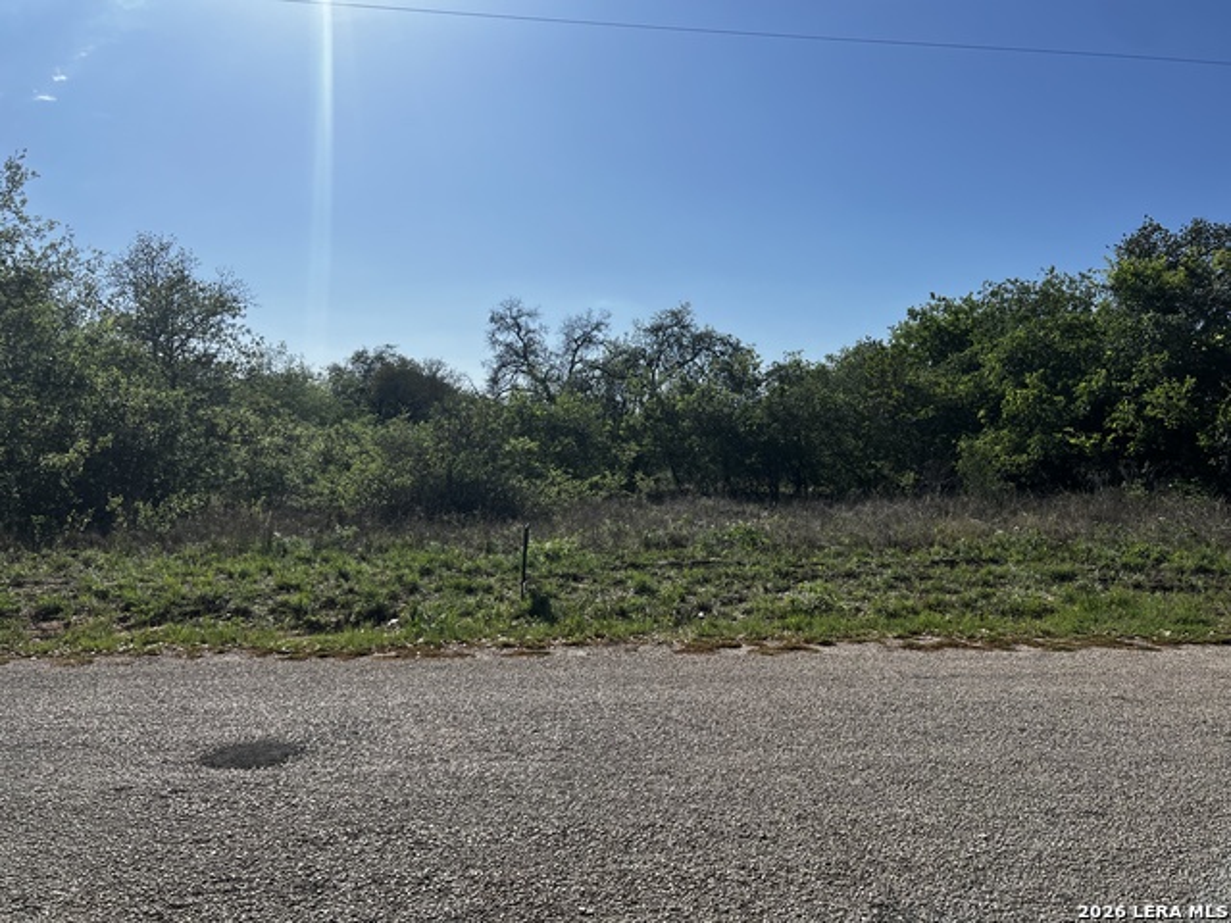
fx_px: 925
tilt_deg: -1.4
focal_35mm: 26
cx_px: 616
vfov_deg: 53.1
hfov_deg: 67.3
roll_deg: -2.4
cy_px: 462
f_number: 1.5
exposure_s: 1/8696
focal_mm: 5.7
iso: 50
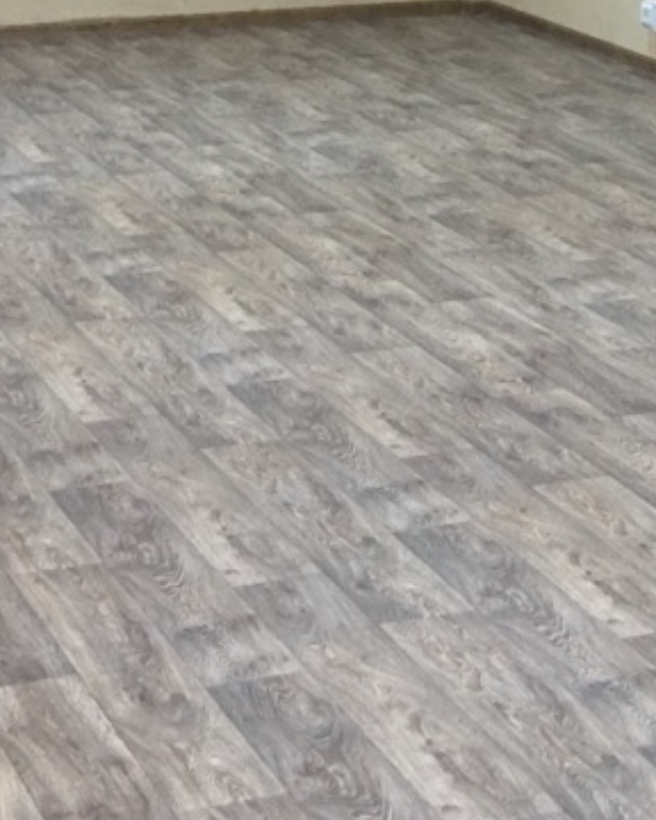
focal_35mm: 110
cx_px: 576
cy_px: -271
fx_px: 2670
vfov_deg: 16.4
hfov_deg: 13.9
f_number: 2.2
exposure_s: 1/33
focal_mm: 4.15
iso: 50
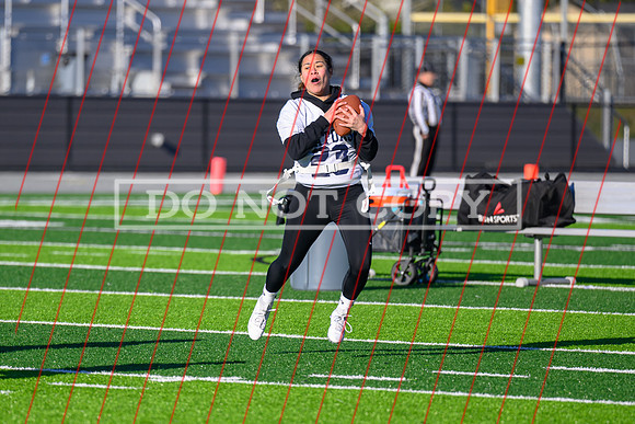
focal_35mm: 373
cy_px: 298
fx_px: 6574
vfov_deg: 3.7
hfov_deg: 5.5
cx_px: 265
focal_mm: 200
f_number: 2.8
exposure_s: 1/1600
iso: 100
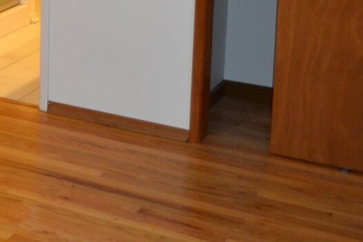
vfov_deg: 15.0
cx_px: -198
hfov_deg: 19.9
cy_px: -68
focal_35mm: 87
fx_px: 877
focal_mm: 18
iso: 1100
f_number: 3.5
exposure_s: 1/60
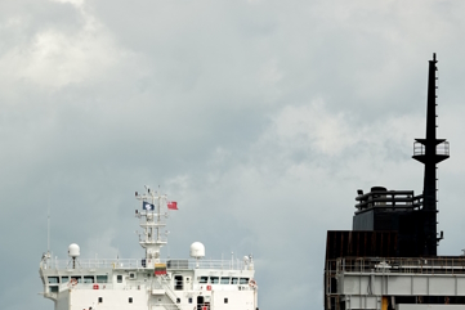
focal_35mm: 261
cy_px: 293
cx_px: 374
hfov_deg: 7.9
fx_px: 3372
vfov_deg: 5.3
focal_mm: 49.51
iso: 100
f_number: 8
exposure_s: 1/320
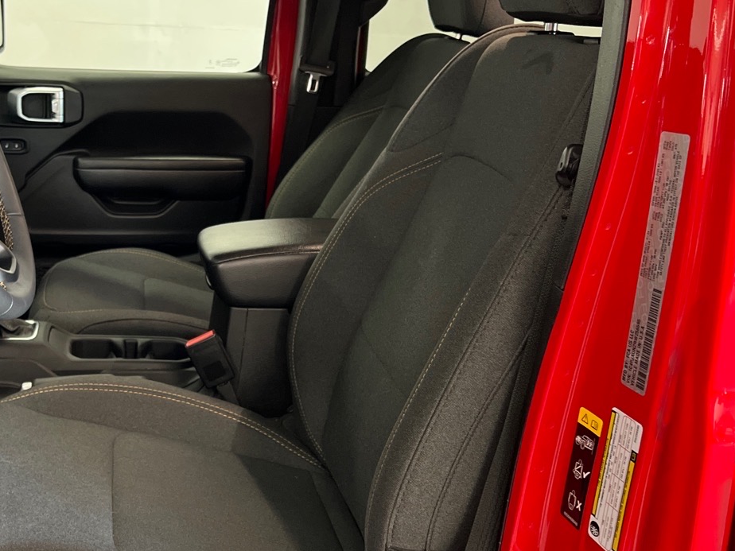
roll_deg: -2.4
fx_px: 955
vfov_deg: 32.2
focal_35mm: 45
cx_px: 204
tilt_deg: -13.8
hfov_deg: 41.1
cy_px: 260
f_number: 1.5
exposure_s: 1/60
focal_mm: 5.7
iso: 400
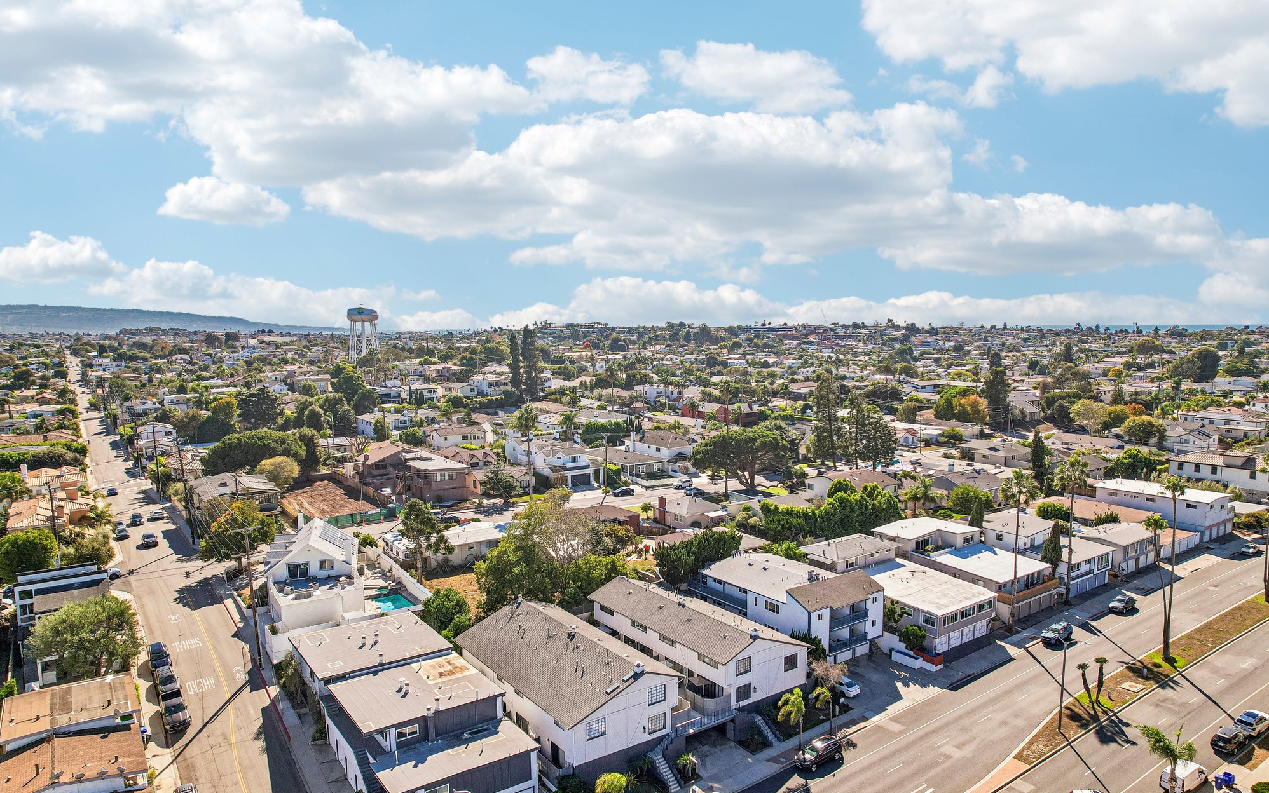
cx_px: 650
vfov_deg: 53.0
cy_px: 424
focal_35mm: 23
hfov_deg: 77.1
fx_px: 796
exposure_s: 1/60
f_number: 2.8
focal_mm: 8.4
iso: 100
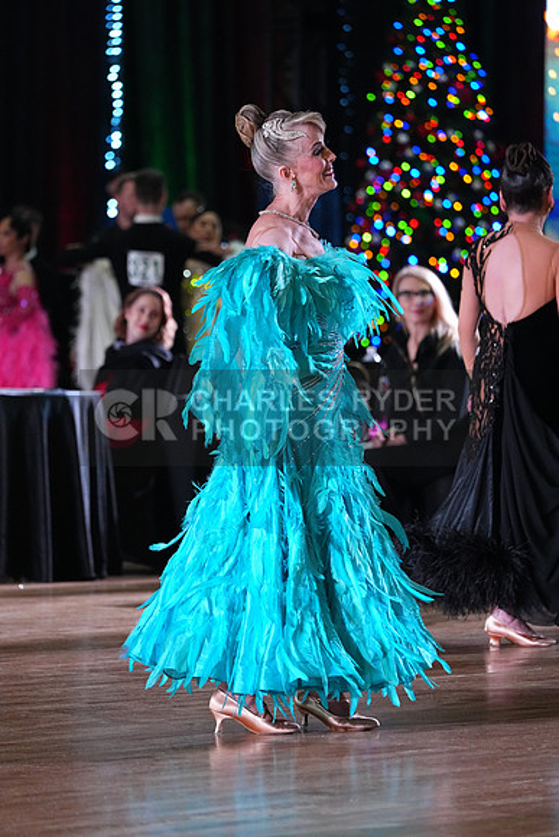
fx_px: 4655
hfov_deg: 6.9
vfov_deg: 10.3
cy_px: 418
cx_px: 280
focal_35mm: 200
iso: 6400
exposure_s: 1/400
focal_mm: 200
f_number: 4.5
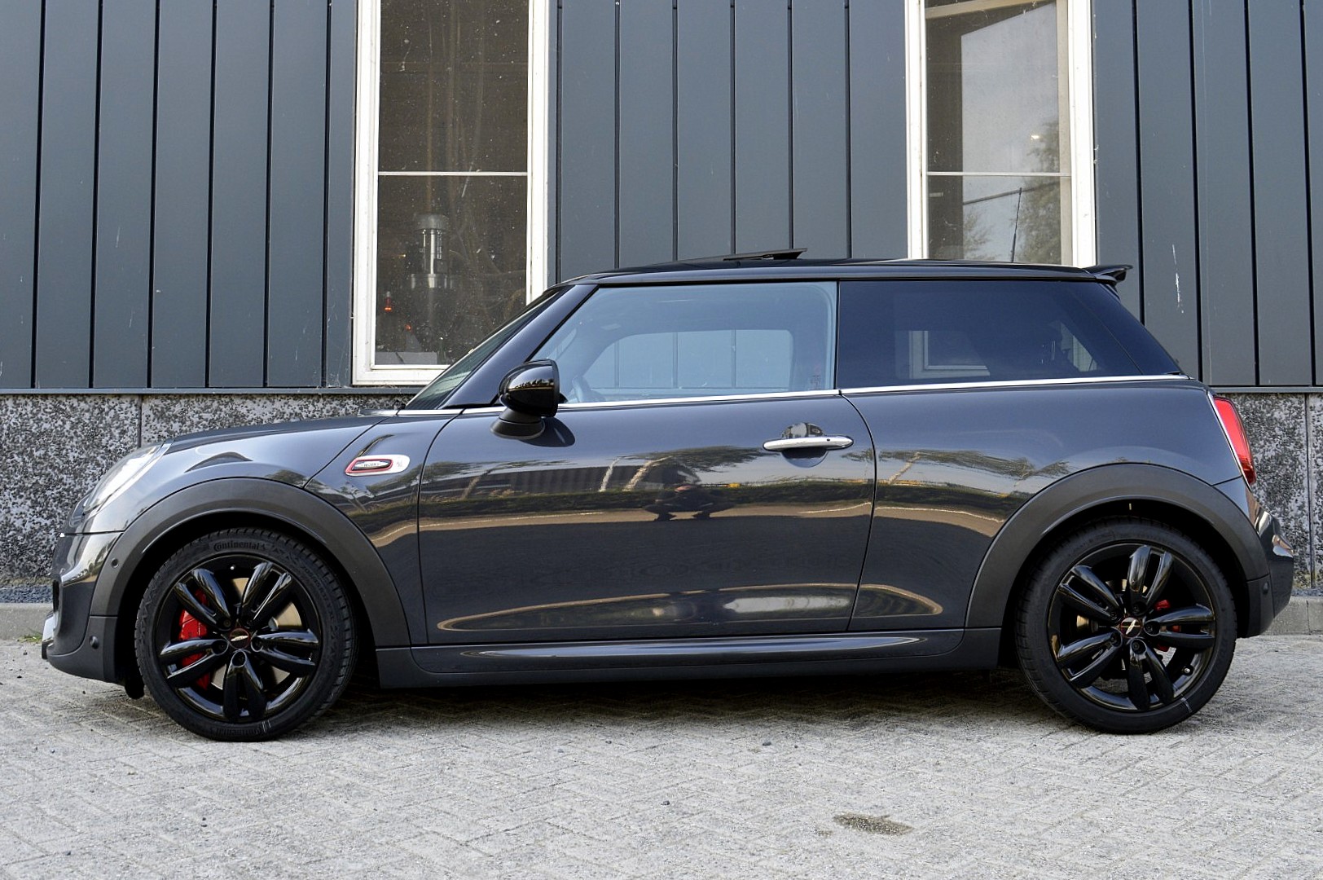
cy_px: 440
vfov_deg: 38.3
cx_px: 662
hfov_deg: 55.1
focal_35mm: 34
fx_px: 1267
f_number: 8
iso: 400
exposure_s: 1/80
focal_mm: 23
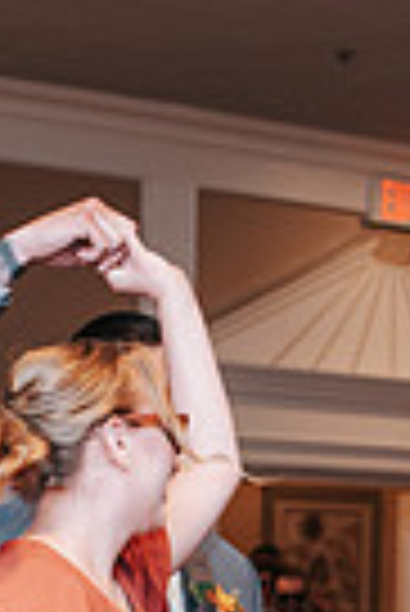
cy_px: 706
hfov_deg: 7.9
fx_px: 2948
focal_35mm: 173
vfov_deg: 11.7
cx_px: 298
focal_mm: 35
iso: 1000
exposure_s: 1/160
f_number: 2.8
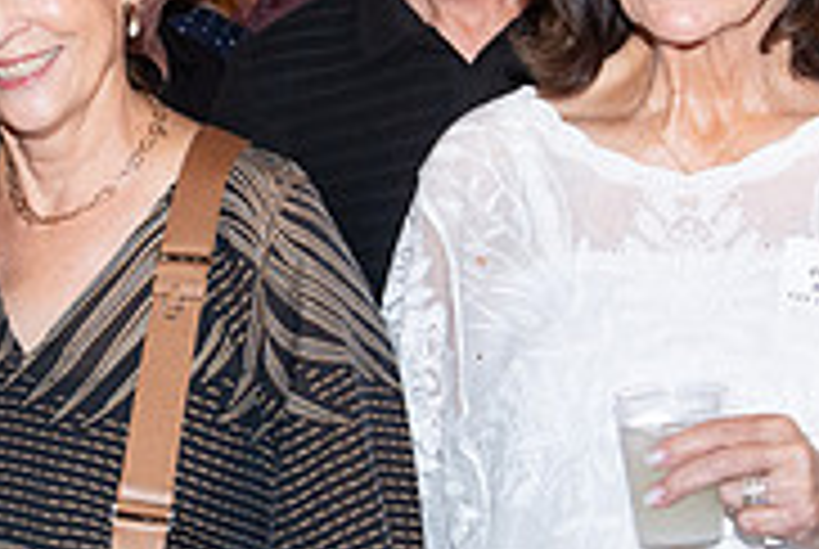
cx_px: 140
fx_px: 2757
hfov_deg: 16.7
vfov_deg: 11.4
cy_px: 214
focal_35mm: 121
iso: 1250
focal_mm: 38
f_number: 6.3
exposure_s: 1/160
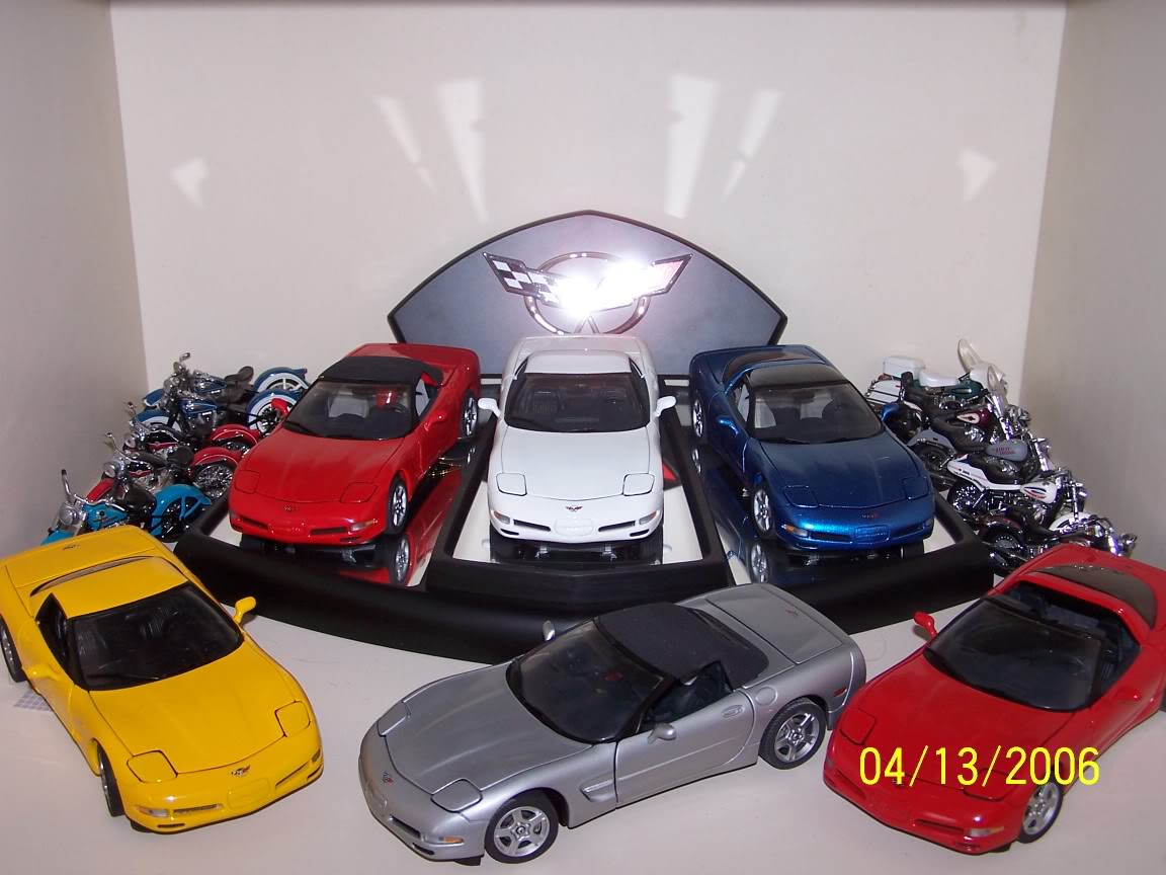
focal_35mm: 48
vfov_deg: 30.3
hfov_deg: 39.7
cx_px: 583
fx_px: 1617
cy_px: 438
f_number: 3.2
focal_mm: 8
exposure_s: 1/60
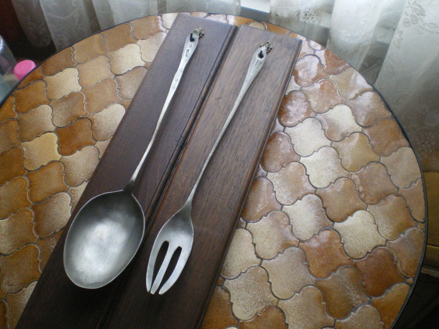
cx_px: 220
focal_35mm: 38
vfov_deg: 37.7
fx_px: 482
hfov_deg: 49.0
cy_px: 164
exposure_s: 1/40
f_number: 3.1
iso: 400
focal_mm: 6.3
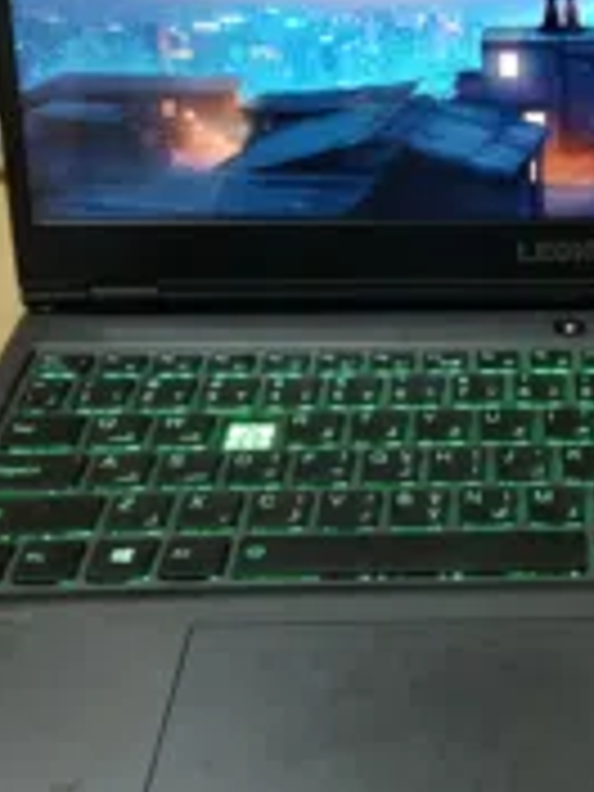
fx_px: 1350
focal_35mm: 59
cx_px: 580
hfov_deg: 23.8
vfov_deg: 32.7
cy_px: 400
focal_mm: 4.3
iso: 250
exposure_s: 1/10
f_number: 1.7
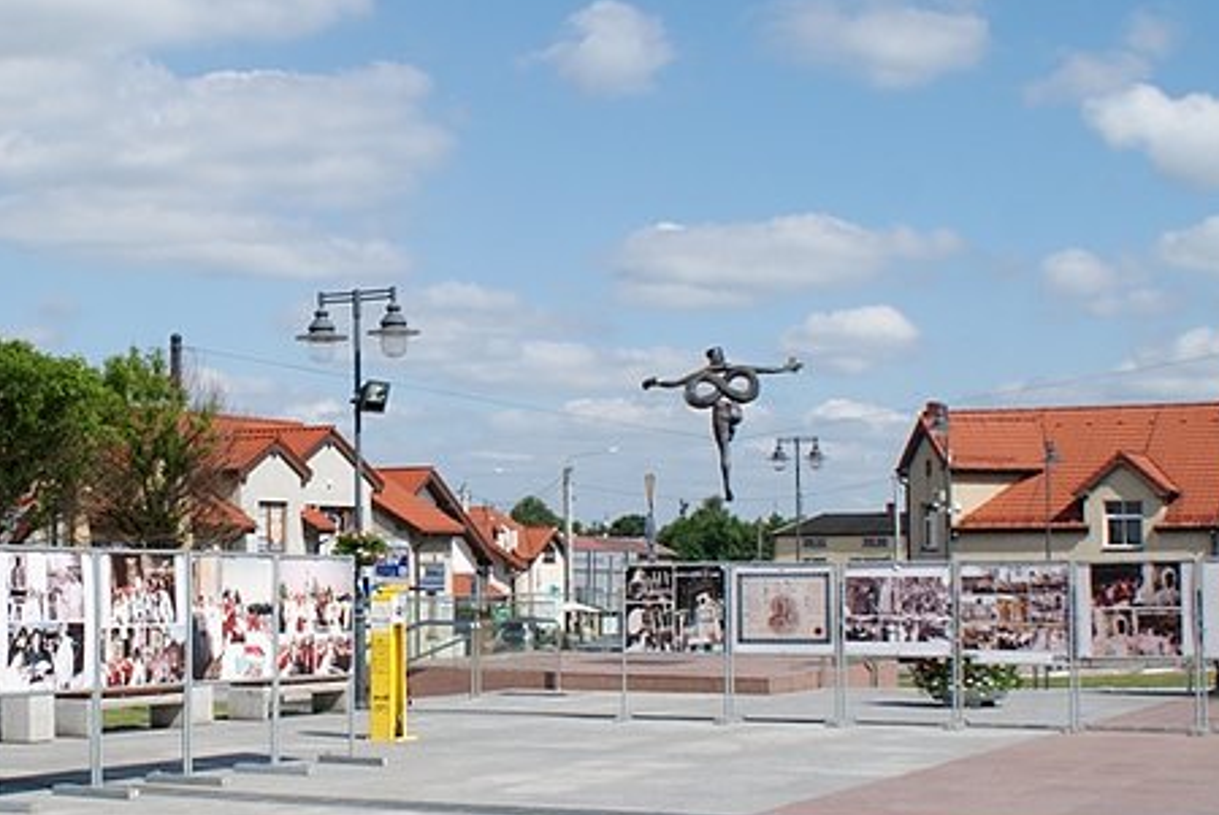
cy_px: 187
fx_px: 2237
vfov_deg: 20.5
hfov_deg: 29.8
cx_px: 260
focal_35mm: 66
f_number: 10
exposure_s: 1/250
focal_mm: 22
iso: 100
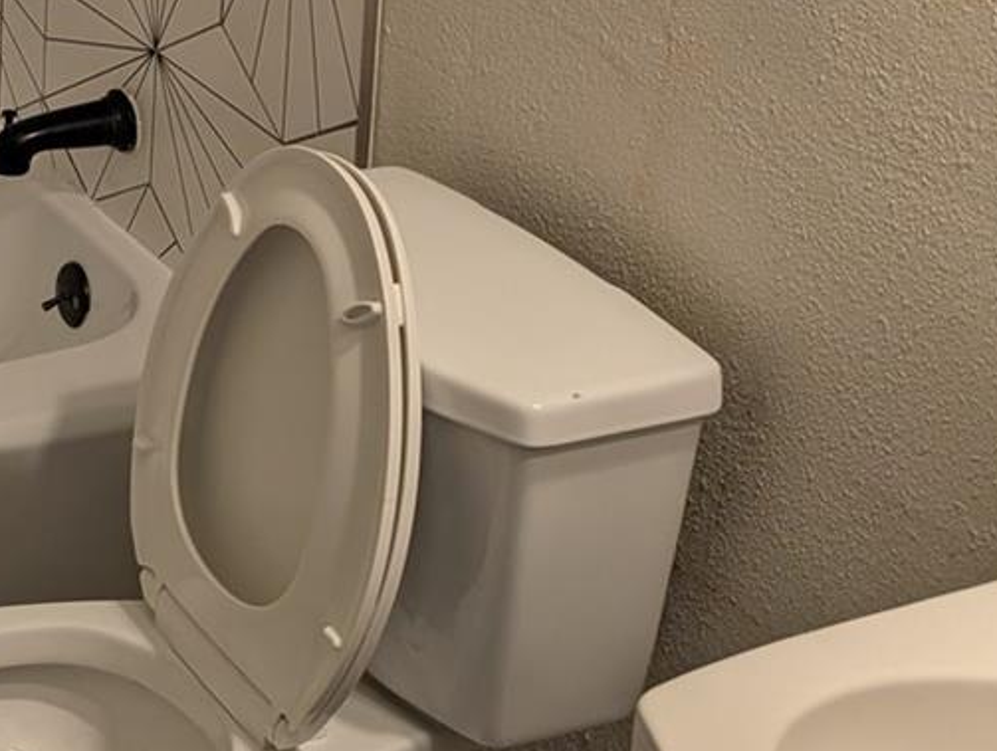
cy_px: -260
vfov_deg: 18.0
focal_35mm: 76
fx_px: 2193
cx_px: -250
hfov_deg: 23.1
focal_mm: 6.9
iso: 179
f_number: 1.68
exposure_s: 1/120
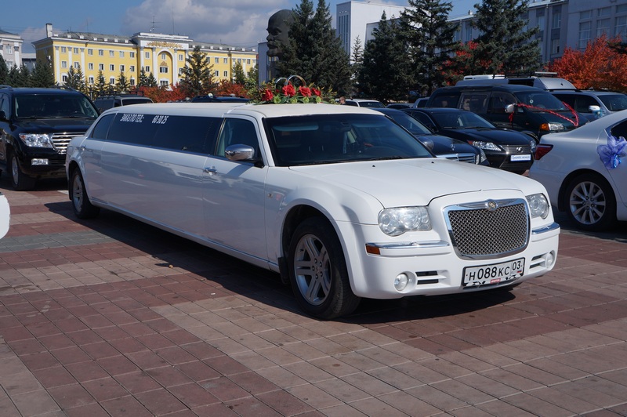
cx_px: 314
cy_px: 208
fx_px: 757
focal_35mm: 44
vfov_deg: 30.8
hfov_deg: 45.0
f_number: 9
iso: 200
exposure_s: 1/1250
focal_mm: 29
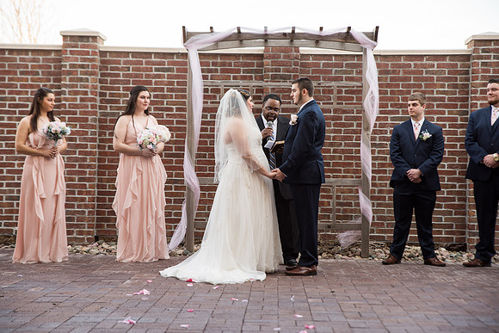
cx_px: 250
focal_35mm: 66
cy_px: 166
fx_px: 915
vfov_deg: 20.6
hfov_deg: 30.5
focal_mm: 66
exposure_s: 1/200
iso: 125
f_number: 3.5
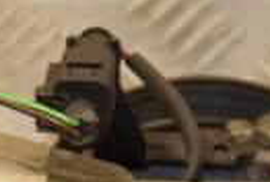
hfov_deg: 4.0
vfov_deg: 2.7
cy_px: 391
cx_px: 157
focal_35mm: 514
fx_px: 3866
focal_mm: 75
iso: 800
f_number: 5.3
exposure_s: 1/160
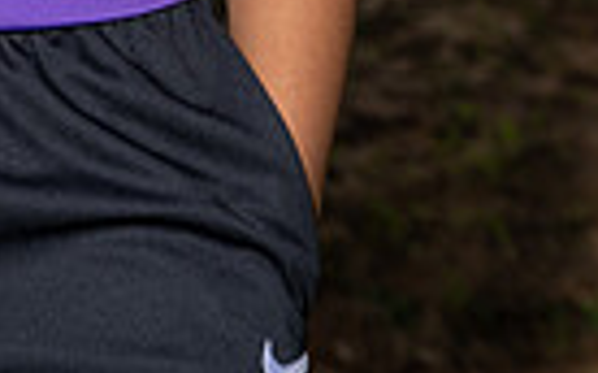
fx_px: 2817
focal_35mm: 173
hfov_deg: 12.0
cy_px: -551
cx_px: 17
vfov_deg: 7.1
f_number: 5
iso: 100
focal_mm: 52
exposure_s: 1/250
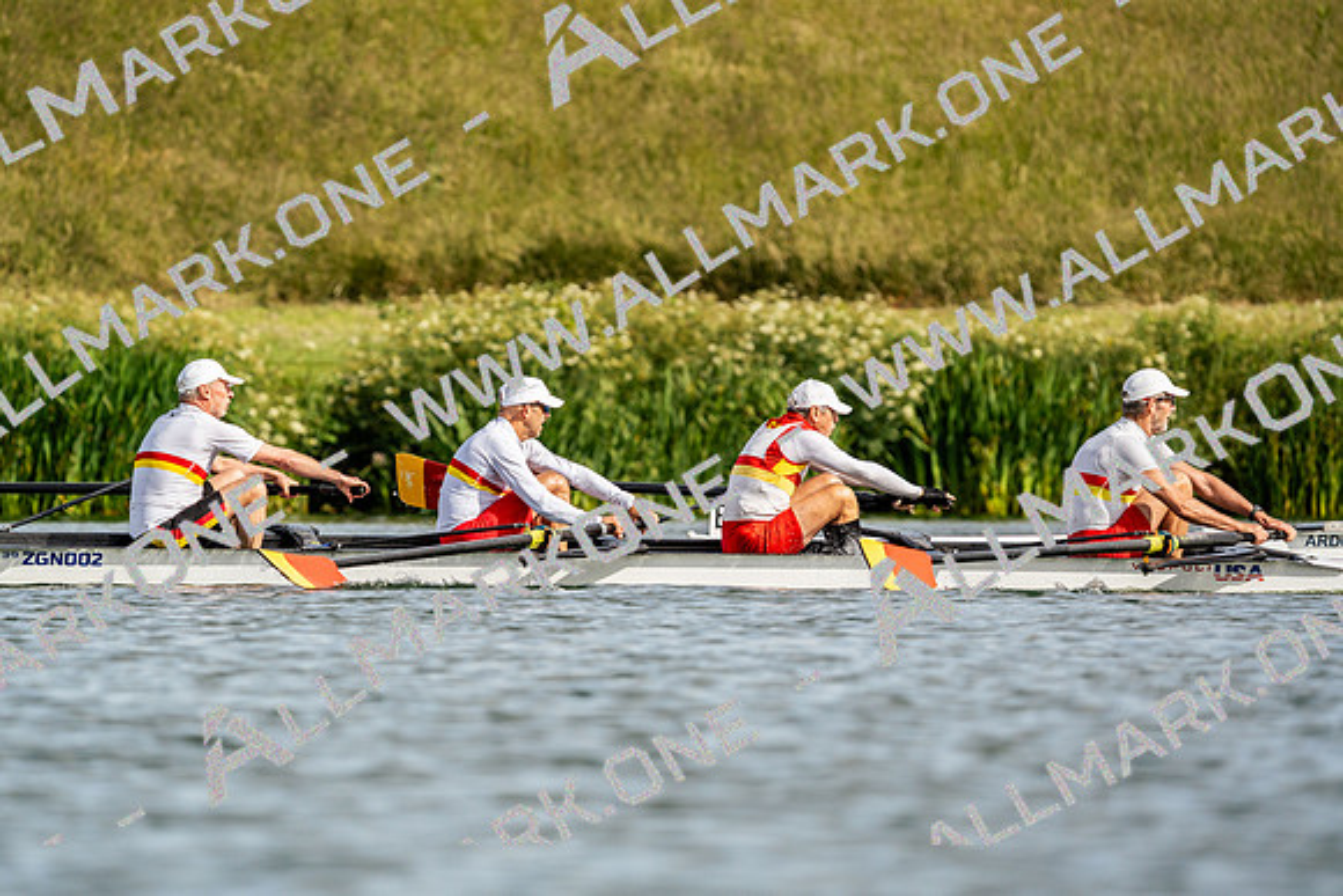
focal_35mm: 400
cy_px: 448
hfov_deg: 5.2
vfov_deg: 3.4
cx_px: 672
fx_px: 14925
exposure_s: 1/2000
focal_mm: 400
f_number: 6.3
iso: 250
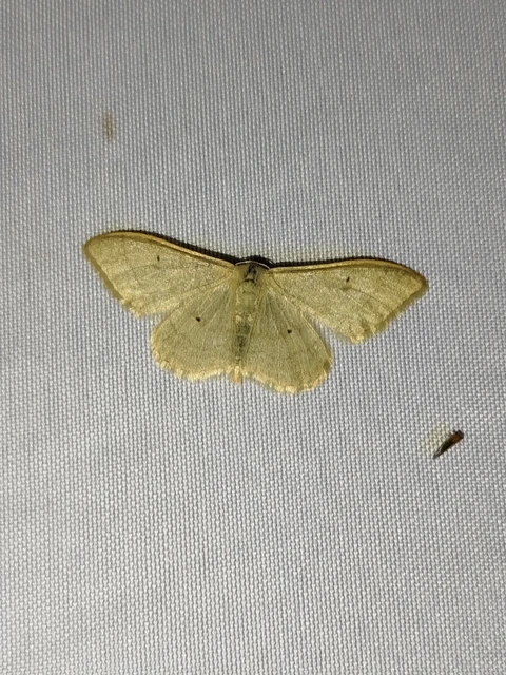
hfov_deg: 23.7
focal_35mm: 62
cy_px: 338
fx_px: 1208
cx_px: 253
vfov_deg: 31.2
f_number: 1.7
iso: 64
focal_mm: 5.31
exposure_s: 1/50
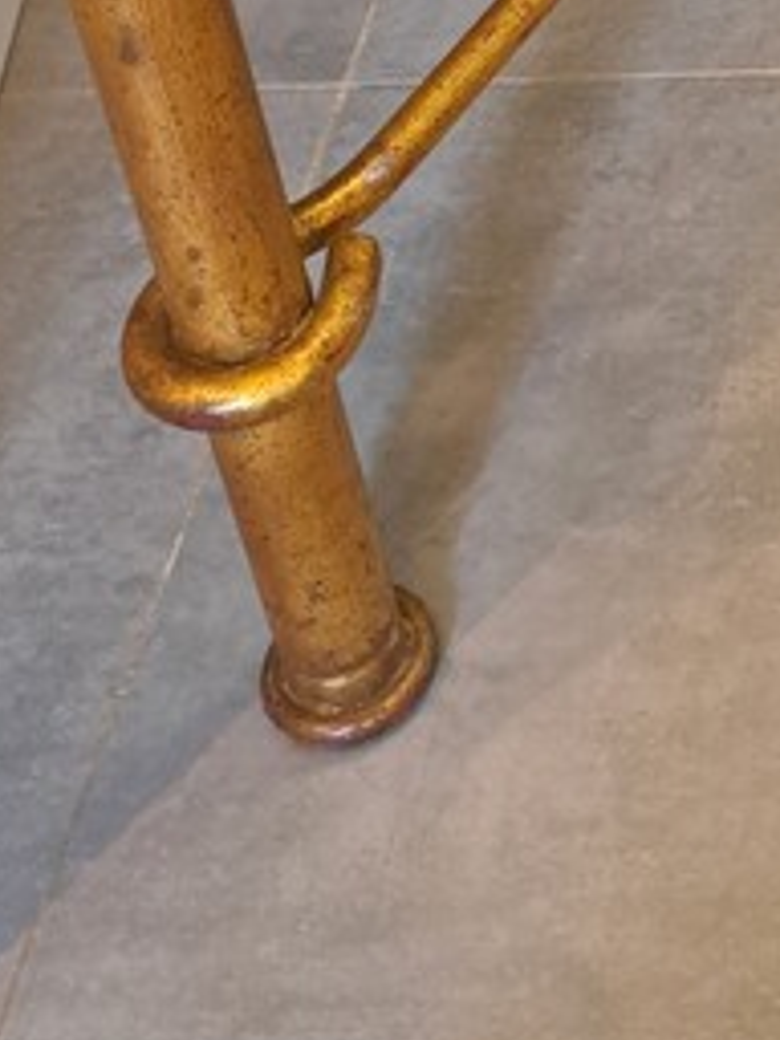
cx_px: 1060
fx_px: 2253
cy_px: -524
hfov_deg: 18.1
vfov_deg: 21.7
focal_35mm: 75
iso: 640
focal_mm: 5.23
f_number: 1.8
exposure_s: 1/20
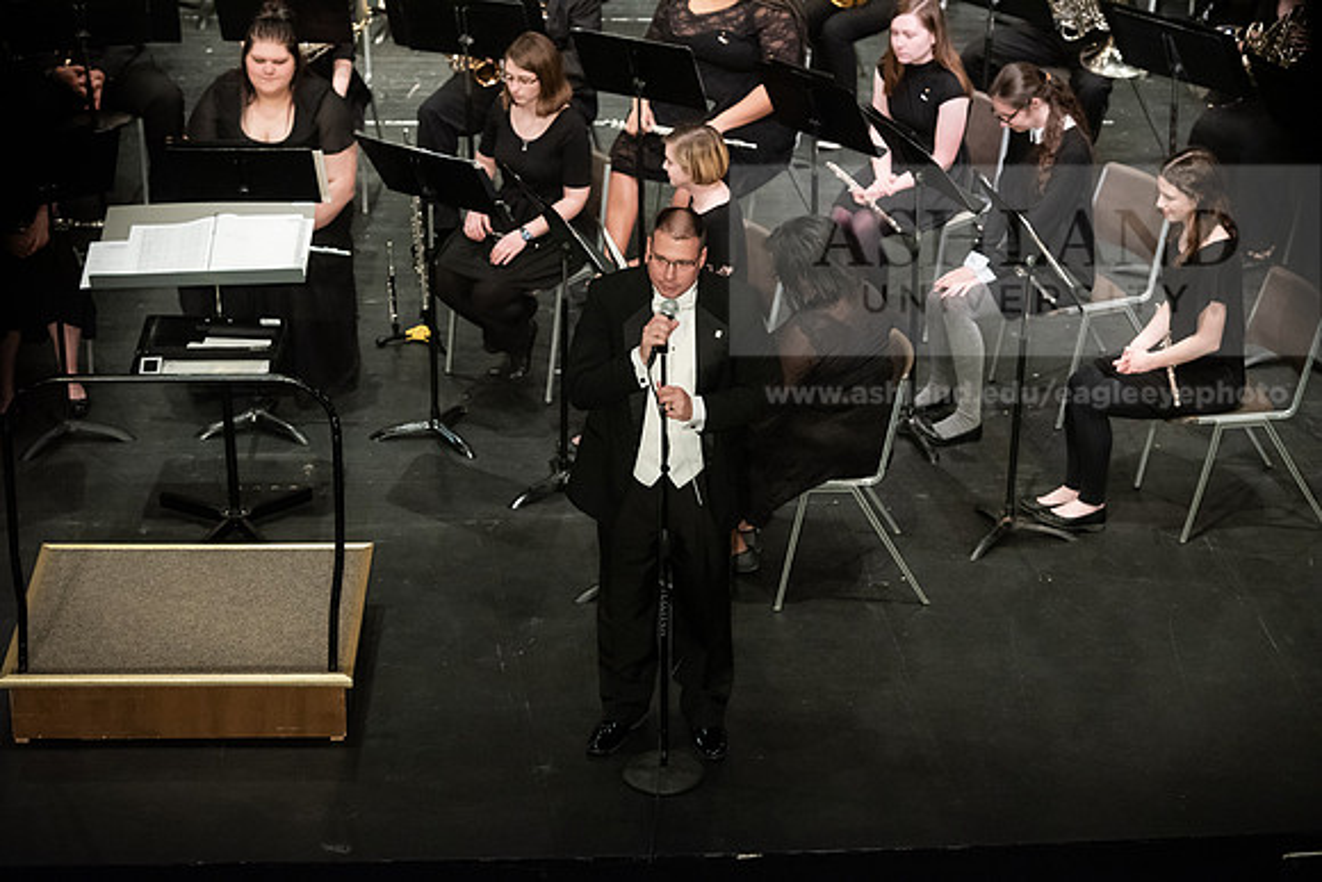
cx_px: 661
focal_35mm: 120
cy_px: 441
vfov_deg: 11.4
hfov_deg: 17.1
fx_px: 4407
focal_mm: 120
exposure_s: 1/200
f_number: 4.5
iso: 5000
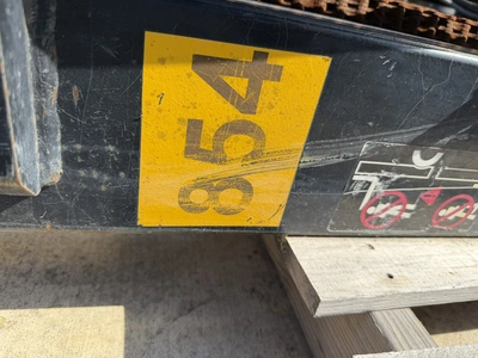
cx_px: 239
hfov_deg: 71.6
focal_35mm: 24
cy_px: 179
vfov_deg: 56.8
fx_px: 331
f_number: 1.78
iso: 100
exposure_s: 1/2370
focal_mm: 6.76
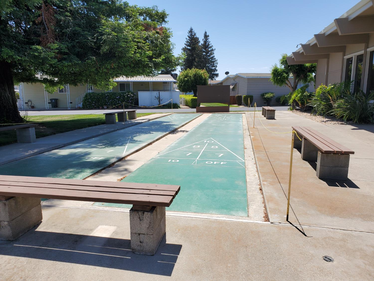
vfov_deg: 53.1
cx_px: 187
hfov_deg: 67.3
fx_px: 281
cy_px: 140
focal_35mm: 26
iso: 50
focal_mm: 4.3
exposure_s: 1/1402
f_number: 2.4
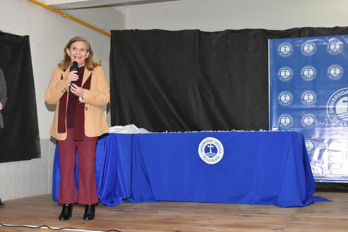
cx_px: 174
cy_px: 116
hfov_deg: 38.9
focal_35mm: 51
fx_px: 493
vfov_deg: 26.5
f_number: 8
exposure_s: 1/60
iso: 1600
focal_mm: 34
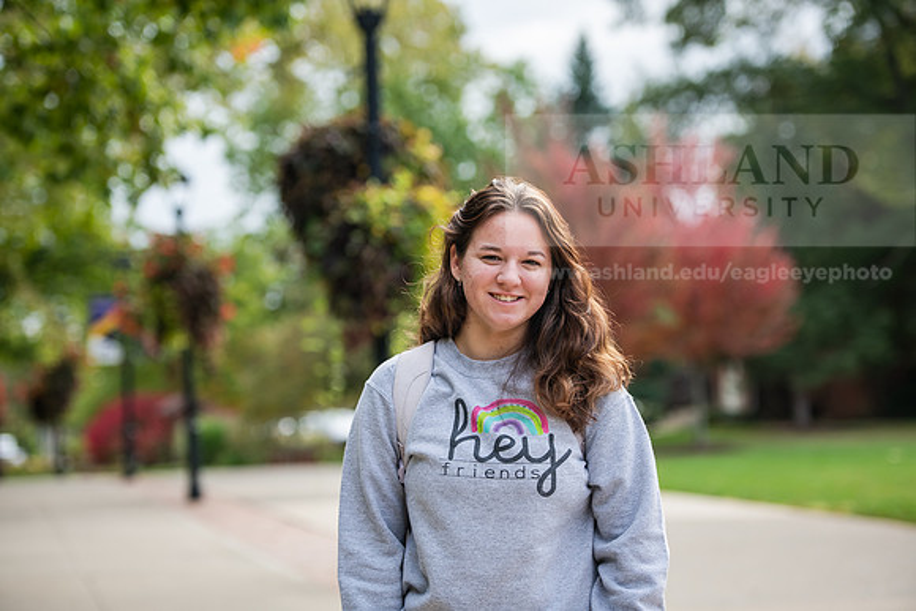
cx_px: 458
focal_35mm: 98
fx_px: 2494
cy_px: 306
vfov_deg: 14.0
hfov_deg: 20.8
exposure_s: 1/400
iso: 200
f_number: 3.2
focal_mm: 98
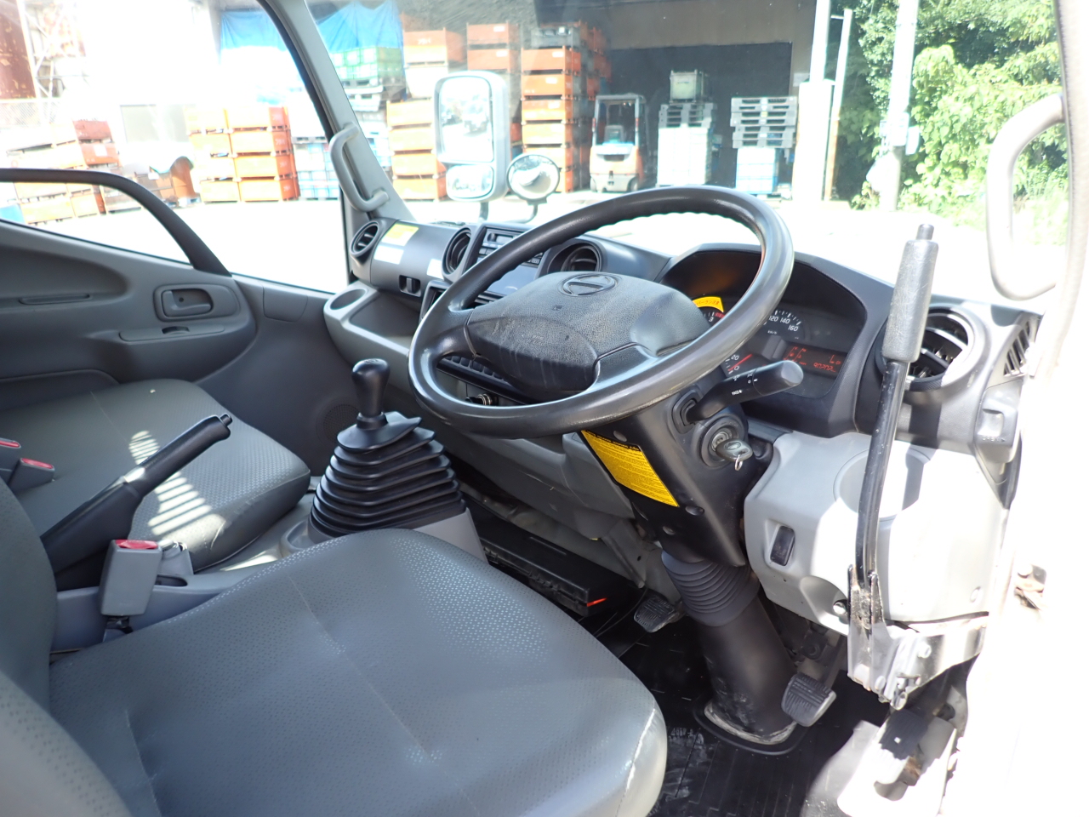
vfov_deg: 54.9
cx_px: 544
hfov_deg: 69.4
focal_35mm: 25
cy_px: 408
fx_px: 786
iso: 100
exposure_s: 1/200
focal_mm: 4.5
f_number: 2
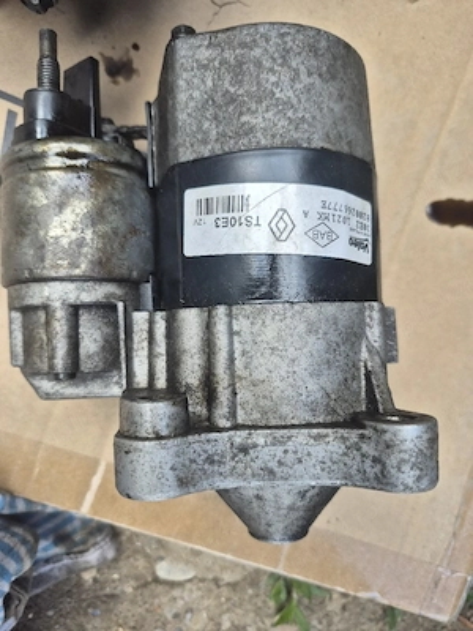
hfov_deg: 58.9
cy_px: 316
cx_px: 236
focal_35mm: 23
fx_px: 419
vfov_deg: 73.9
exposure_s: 1/182
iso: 32
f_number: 1.8
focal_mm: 5.4
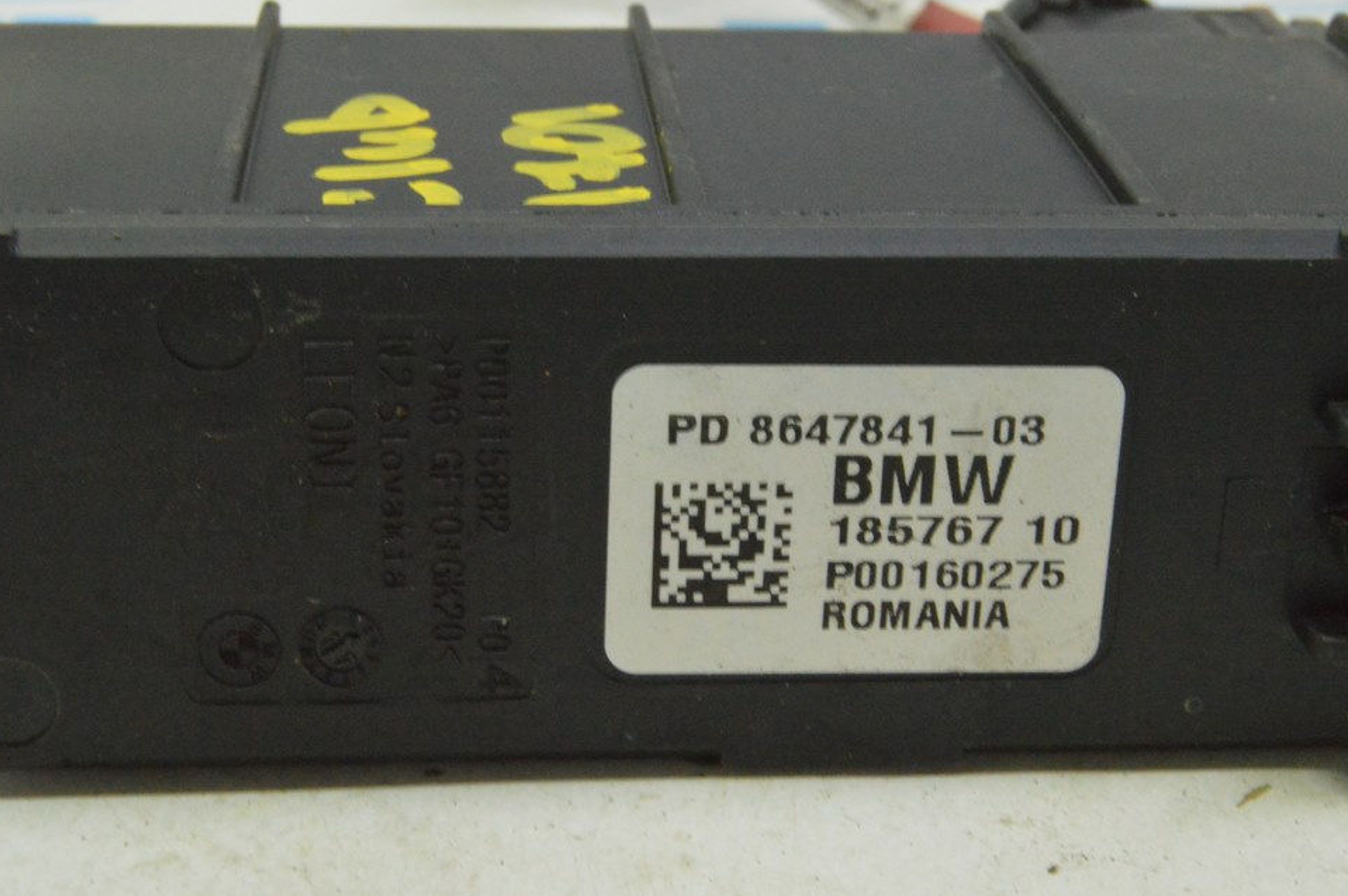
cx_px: 708
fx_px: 2881
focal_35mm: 77
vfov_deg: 17.7
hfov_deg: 26.3
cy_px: 472
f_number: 20
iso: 6400
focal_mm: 48
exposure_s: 1/20
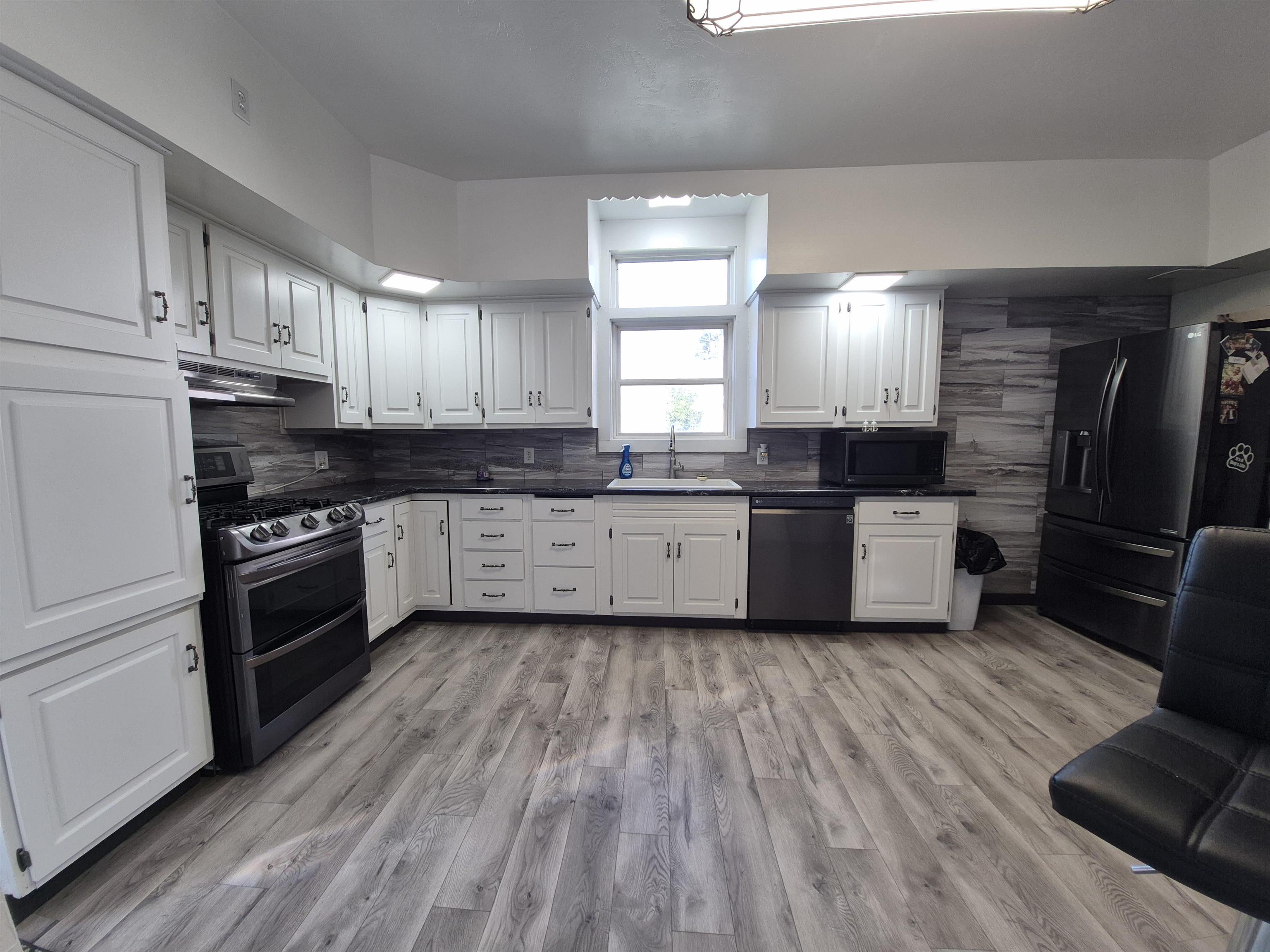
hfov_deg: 106.2
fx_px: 477
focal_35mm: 13
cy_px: 476
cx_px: 635
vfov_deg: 89.9
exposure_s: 1/60
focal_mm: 1.74
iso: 50
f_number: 2.2
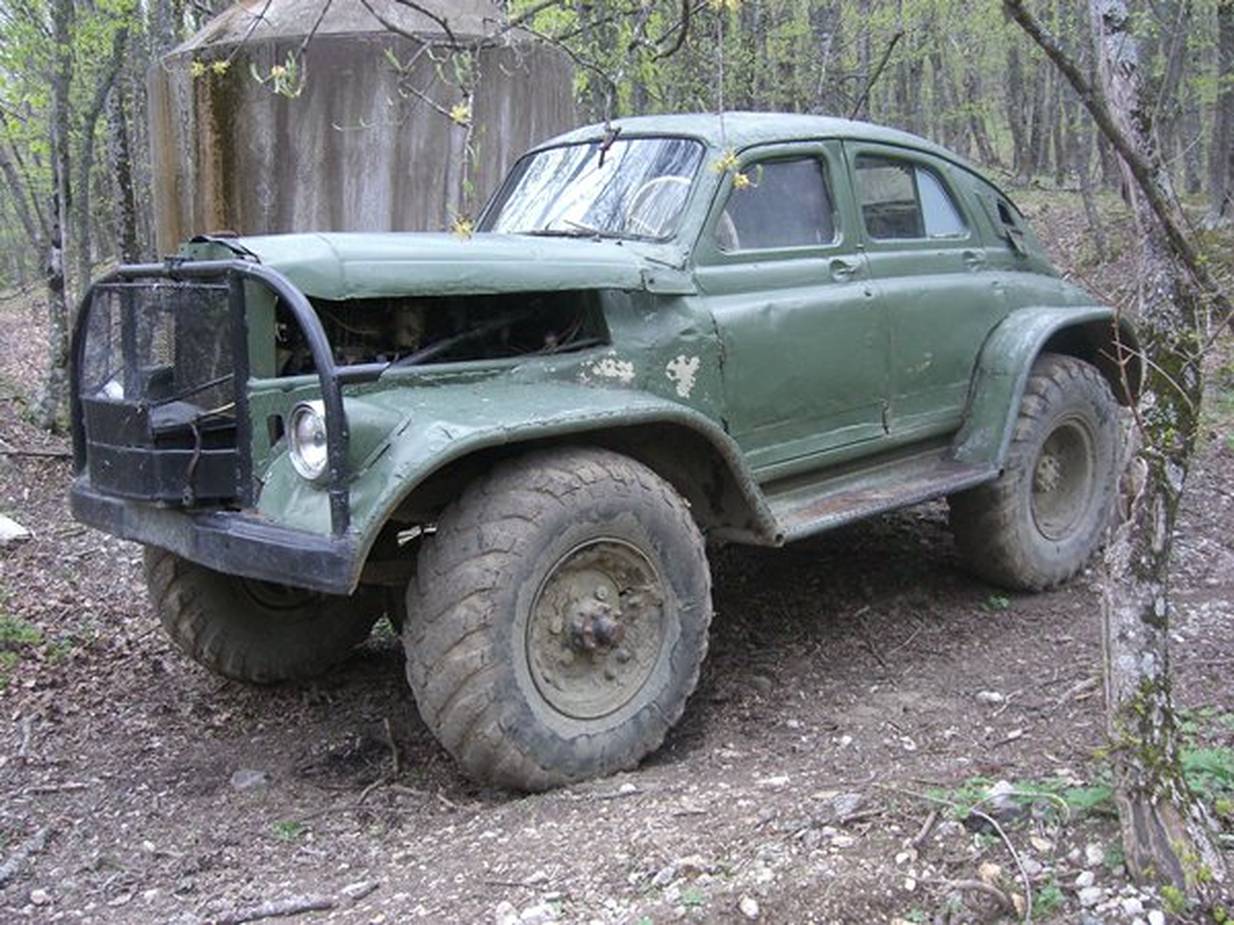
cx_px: 617
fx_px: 1355
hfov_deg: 49.0
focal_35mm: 38
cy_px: 462
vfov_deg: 37.7
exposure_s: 1/125
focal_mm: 7.9
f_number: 2.8
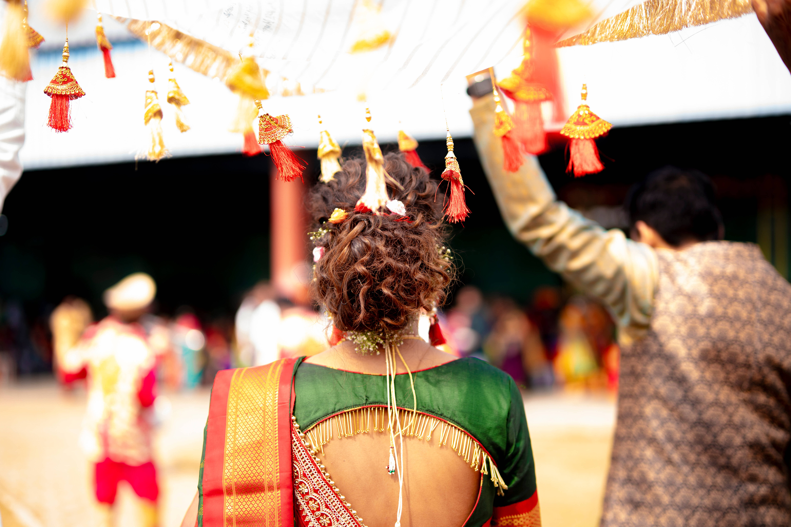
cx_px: 396
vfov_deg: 27.0
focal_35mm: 50
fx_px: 1099
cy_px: 264
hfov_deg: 39.6
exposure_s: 1/1000
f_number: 1.4
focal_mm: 50
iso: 64
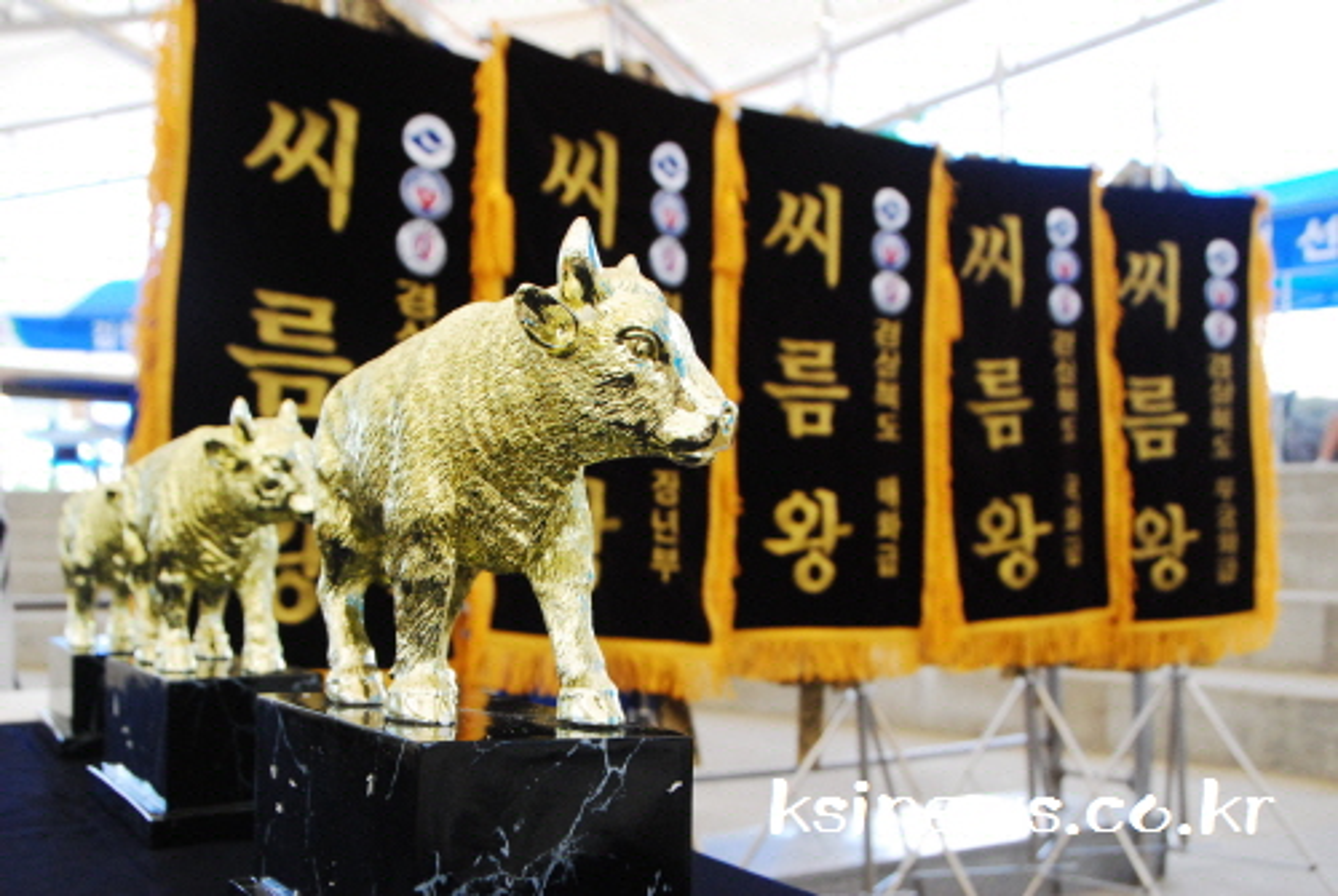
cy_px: 448
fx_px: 1452
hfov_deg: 49.5
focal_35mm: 39
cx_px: 669
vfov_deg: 34.3
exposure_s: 1/250
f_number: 7.1
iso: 1600
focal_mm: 26
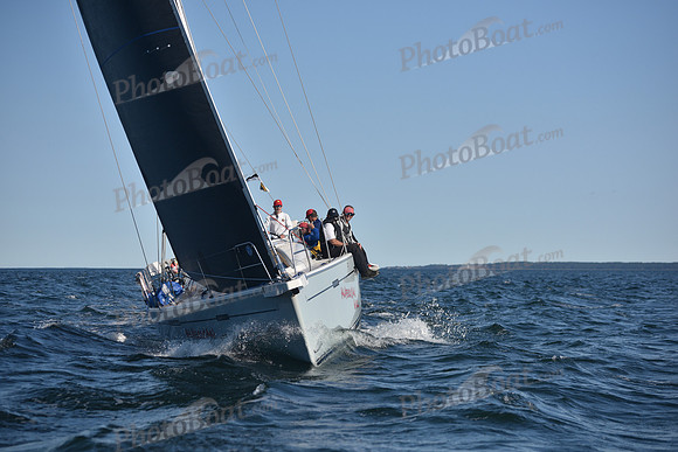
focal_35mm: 85
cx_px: 339
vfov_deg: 16.1
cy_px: 226
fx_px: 1601
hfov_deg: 23.9
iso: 250
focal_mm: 85
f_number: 3.5
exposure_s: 1/3200
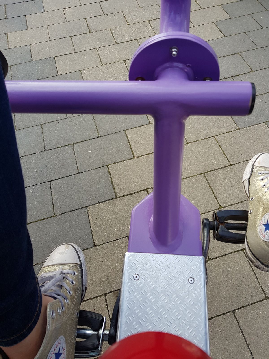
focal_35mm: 26
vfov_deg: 67.3
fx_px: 269
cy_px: 180
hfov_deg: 53.1
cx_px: 134
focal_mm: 4.2
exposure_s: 1/207
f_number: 1.7
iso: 40
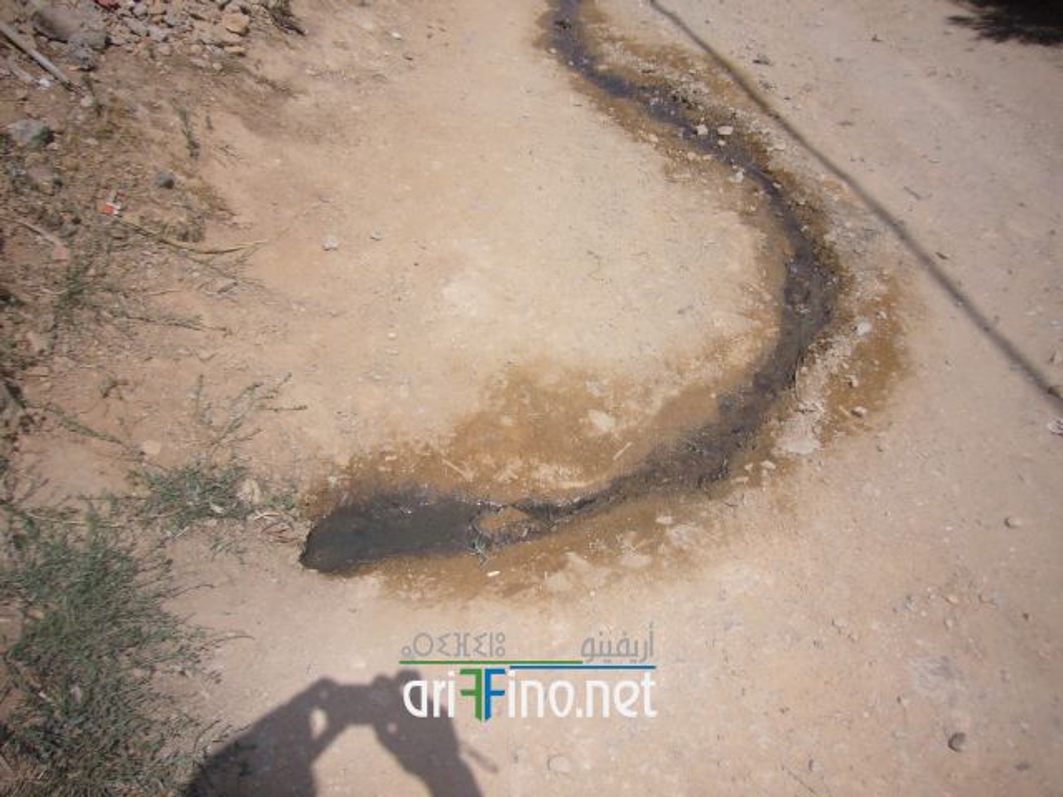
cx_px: 532
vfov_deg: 49.7
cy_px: 398
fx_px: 860
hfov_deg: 63.4
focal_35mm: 28
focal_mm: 4.6
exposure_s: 1/640
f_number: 5.6
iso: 80
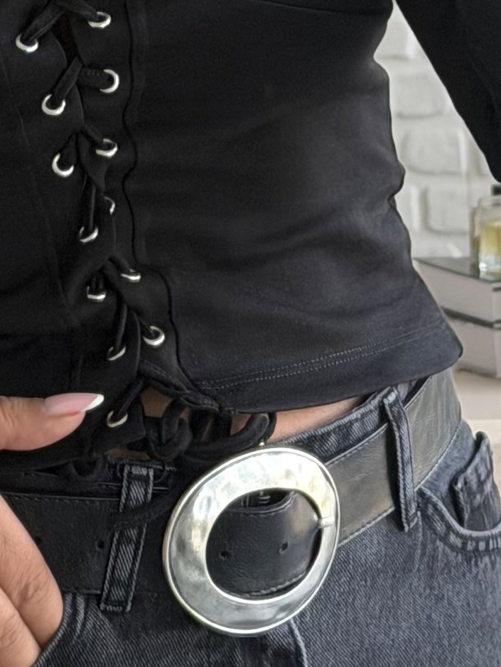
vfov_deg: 9.3
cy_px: -349
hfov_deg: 7.2
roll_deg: +3.6
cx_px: 183
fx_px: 3973
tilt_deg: -15.3
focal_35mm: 206
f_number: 1.78
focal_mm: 6.76
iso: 80
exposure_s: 1/121
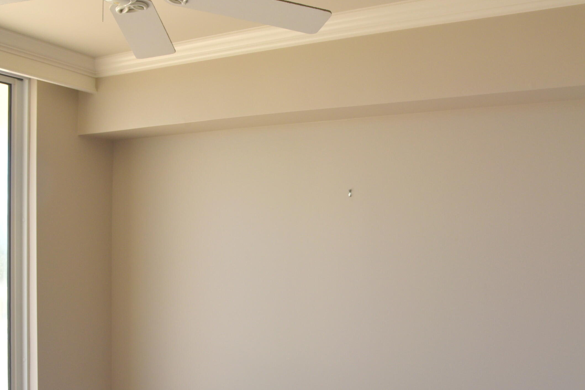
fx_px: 553
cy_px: 261
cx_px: 295
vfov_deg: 38.5
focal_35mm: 34
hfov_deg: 55.8
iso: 400
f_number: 8
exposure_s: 1/200
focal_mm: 24
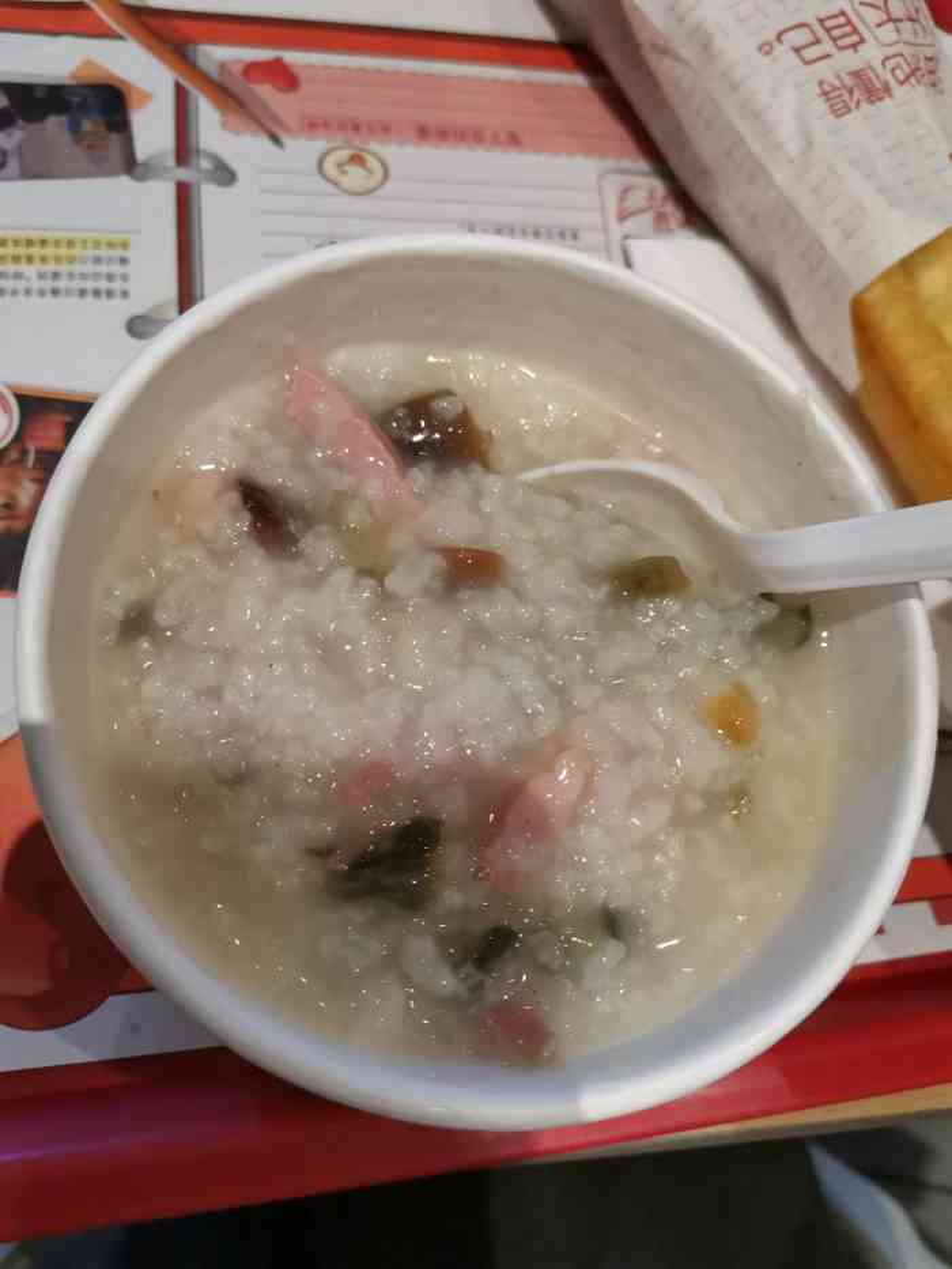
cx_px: 476
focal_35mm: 26
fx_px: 953
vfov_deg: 67.3
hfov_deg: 53.1
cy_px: 634
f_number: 1.8
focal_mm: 4.75
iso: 320
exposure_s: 1/100
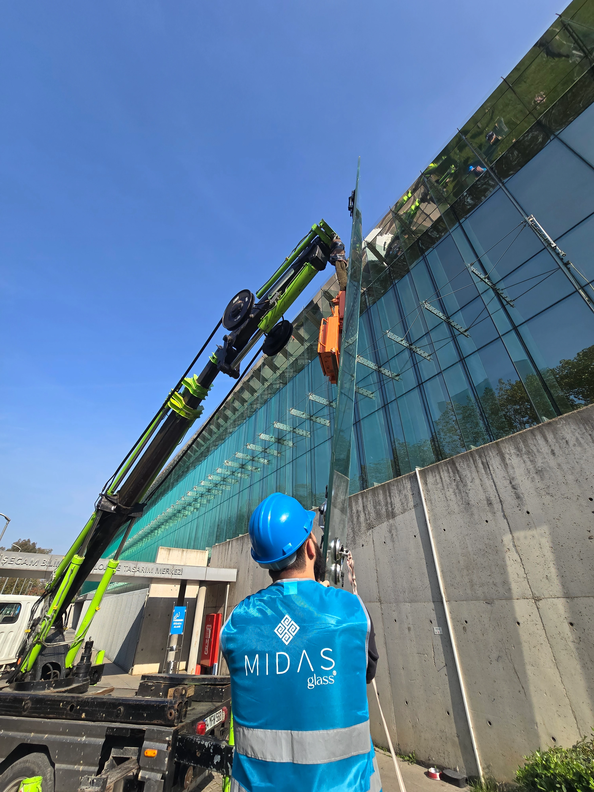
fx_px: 297
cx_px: 297
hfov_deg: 89.9
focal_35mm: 13
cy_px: 396
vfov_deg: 106.2
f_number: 2.2
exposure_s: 1/1879
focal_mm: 2.2
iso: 50
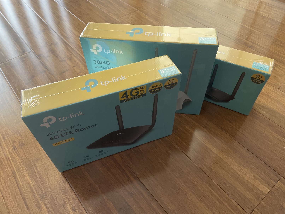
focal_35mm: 26
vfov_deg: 53.1
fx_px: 214
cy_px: 107
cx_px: 142
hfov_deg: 67.3
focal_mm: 4.2
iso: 125
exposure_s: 1/121
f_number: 1.6
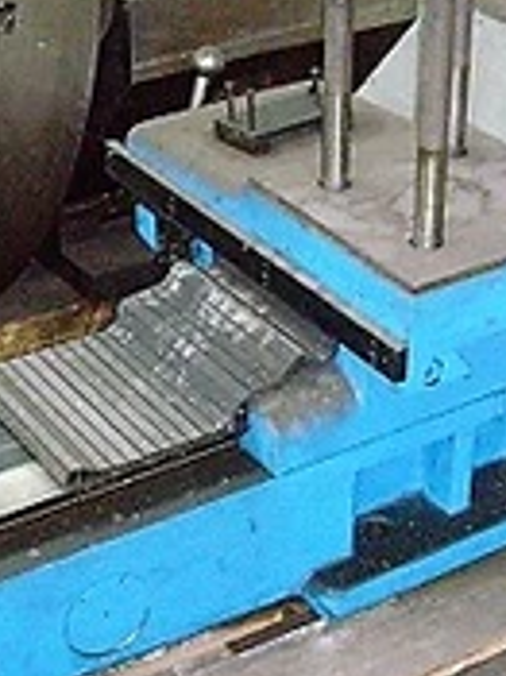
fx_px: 1737
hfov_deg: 16.6
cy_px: 429
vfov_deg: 22.0
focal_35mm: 89
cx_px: 270
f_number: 3.5
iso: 400
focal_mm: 6.6
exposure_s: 1/45
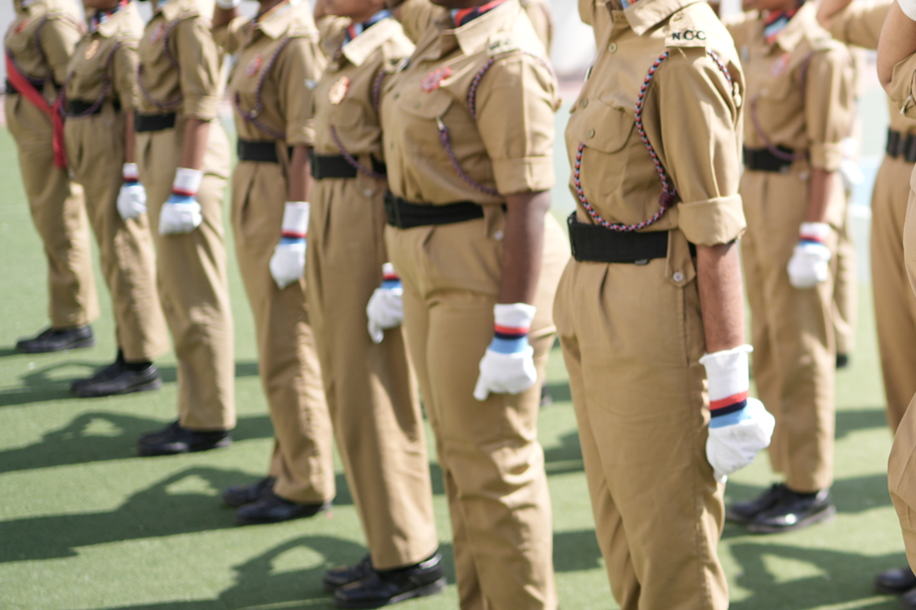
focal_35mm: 76
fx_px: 1933
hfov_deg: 24.9
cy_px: 41
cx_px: 991
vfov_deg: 17.6
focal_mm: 35
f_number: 2
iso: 160
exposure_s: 1/1600
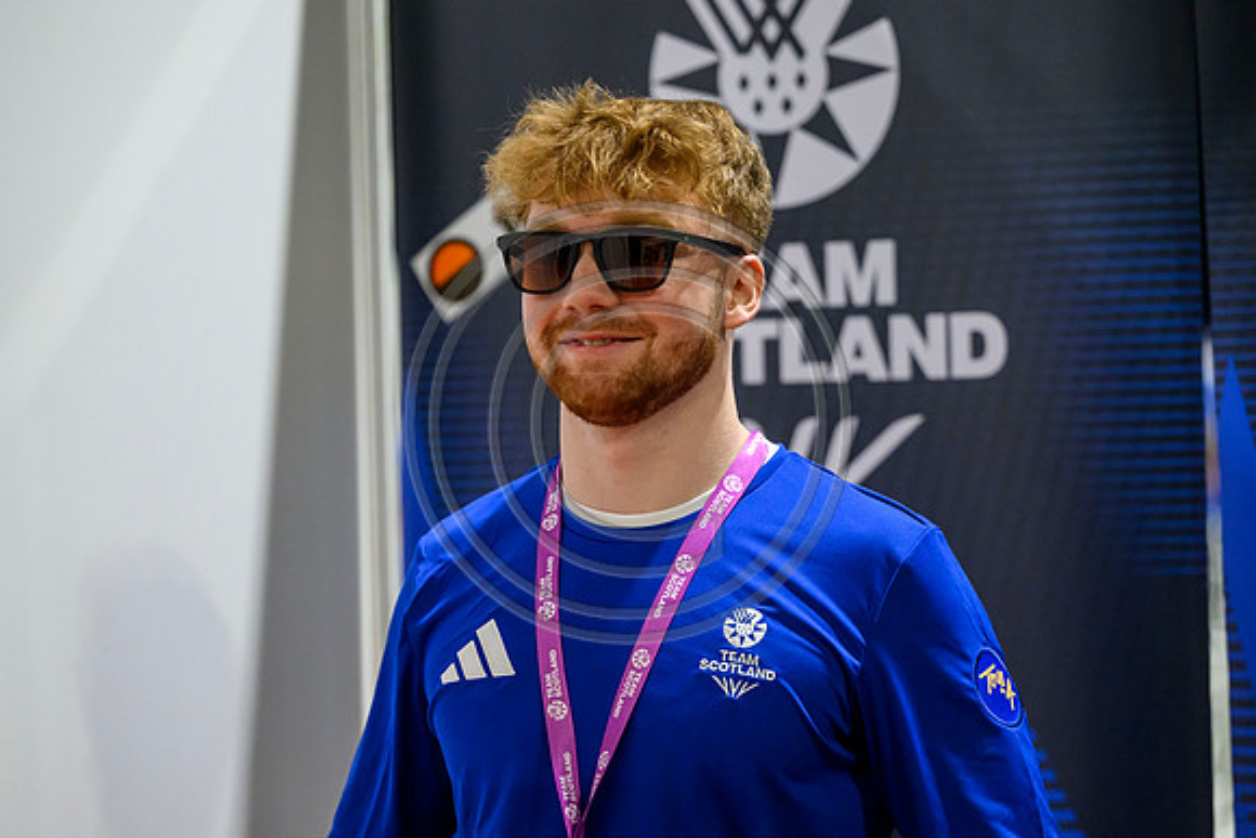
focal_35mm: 115
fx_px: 4013
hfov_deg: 17.8
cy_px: 419
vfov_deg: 11.9
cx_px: 628
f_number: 3.2
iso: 8000
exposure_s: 1/640
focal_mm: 115
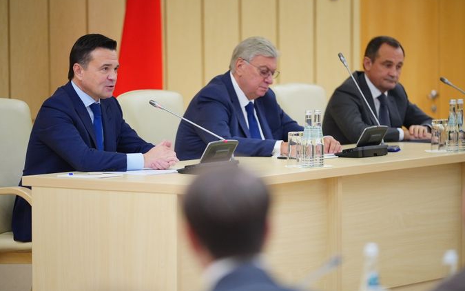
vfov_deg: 6.3
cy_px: 152
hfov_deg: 10.1
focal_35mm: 208
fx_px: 2636
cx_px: 237
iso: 2000
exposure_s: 1/250
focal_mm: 197
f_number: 2.8
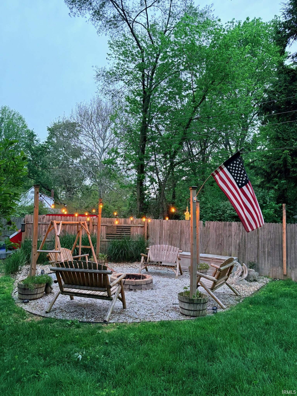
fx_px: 275
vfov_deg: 71.6
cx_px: 148
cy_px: 198
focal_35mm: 24
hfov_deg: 56.8
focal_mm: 6.76
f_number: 1.78
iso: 400
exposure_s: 1/60
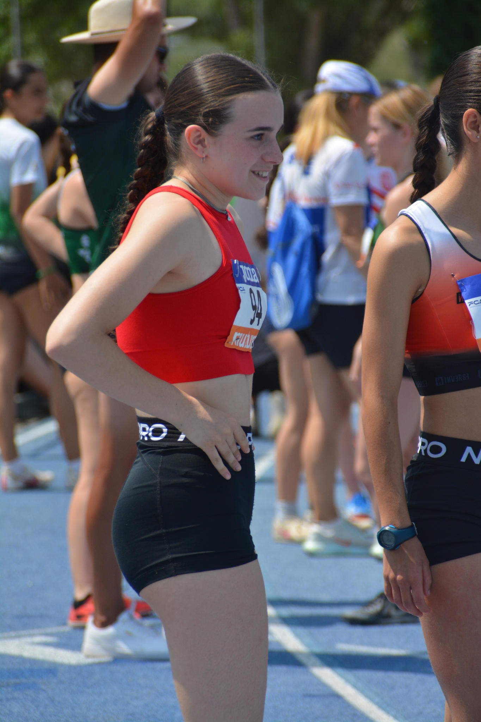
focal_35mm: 300
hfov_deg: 4.6
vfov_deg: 6.9
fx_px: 6013
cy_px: 361
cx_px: 240
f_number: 6.3
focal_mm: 200
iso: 400
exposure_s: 1/1600
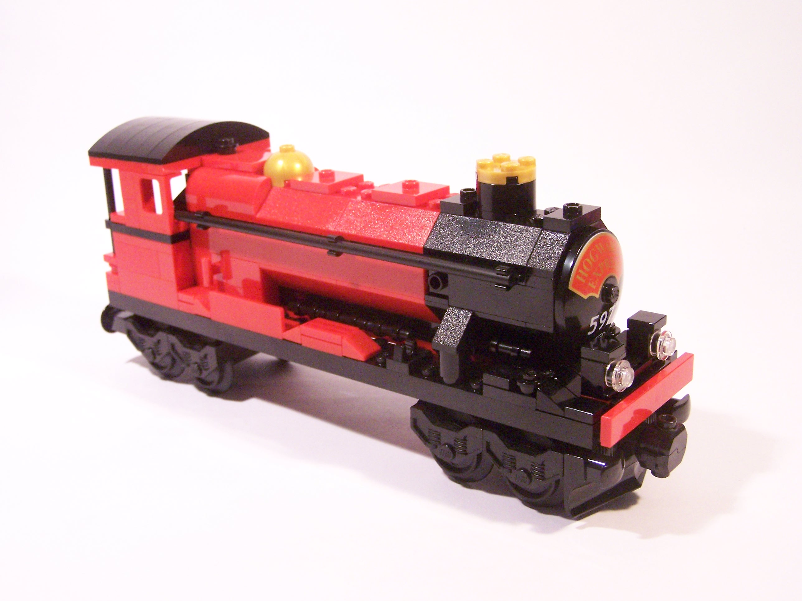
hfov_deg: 43.9
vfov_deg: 33.6
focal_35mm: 43
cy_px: 300
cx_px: 401
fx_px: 996
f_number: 3.2
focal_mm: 7.1
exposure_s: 1/30
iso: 400
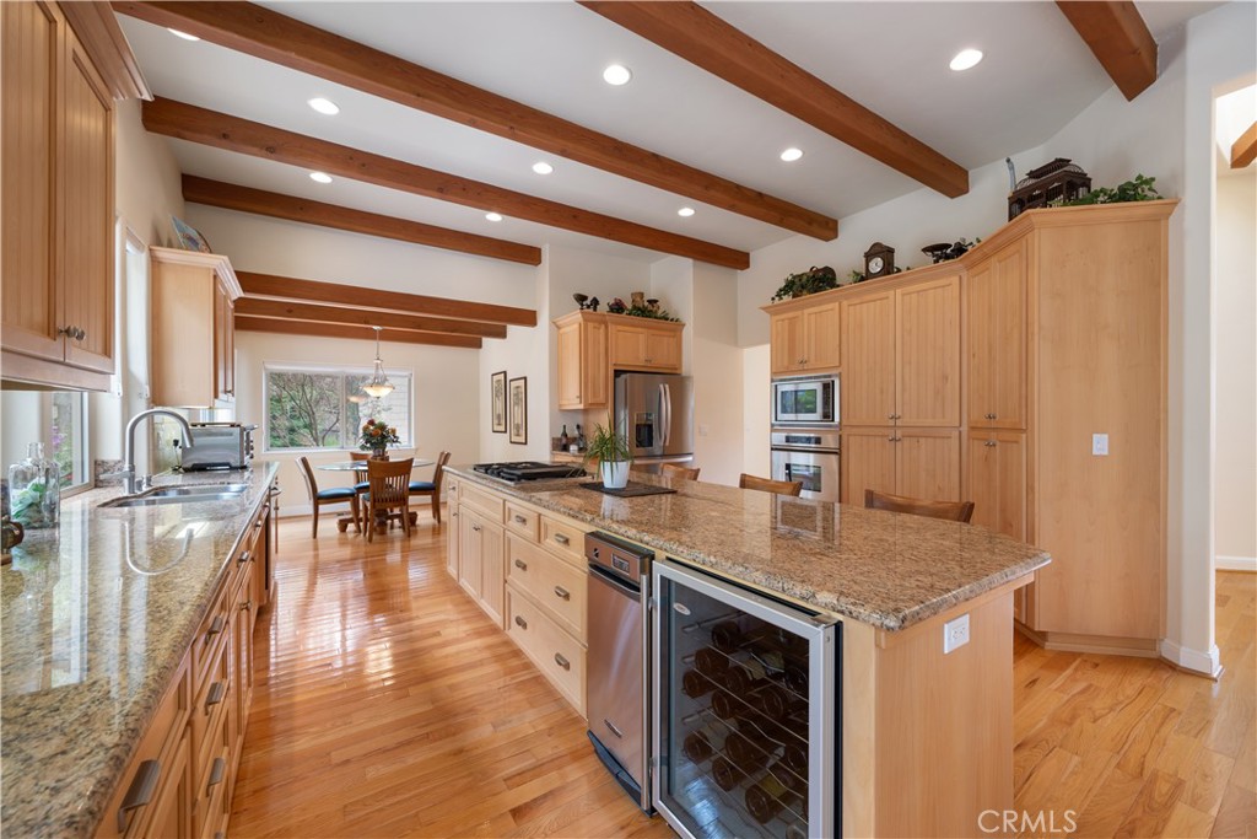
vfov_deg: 81.2
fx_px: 489
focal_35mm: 14
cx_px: 628
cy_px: 420
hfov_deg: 104.2
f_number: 8
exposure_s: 1/1.25
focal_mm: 14
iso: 100
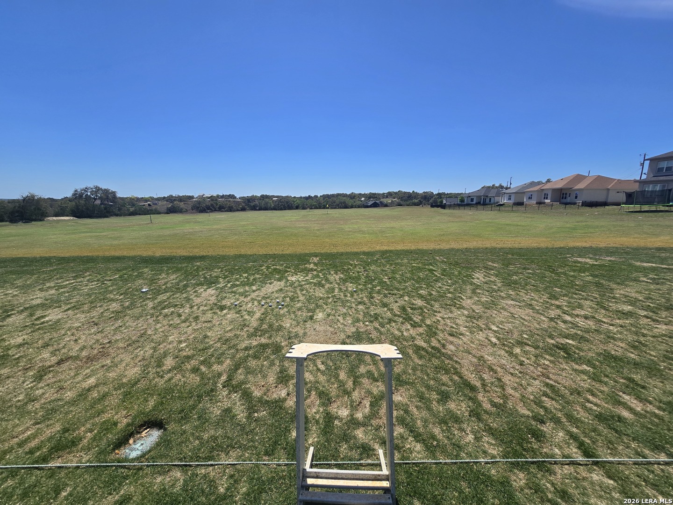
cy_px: 252
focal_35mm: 13
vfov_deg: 89.9
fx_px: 253
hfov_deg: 106.2
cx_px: 336
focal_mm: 2.2
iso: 50
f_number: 2.2
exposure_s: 1/3697
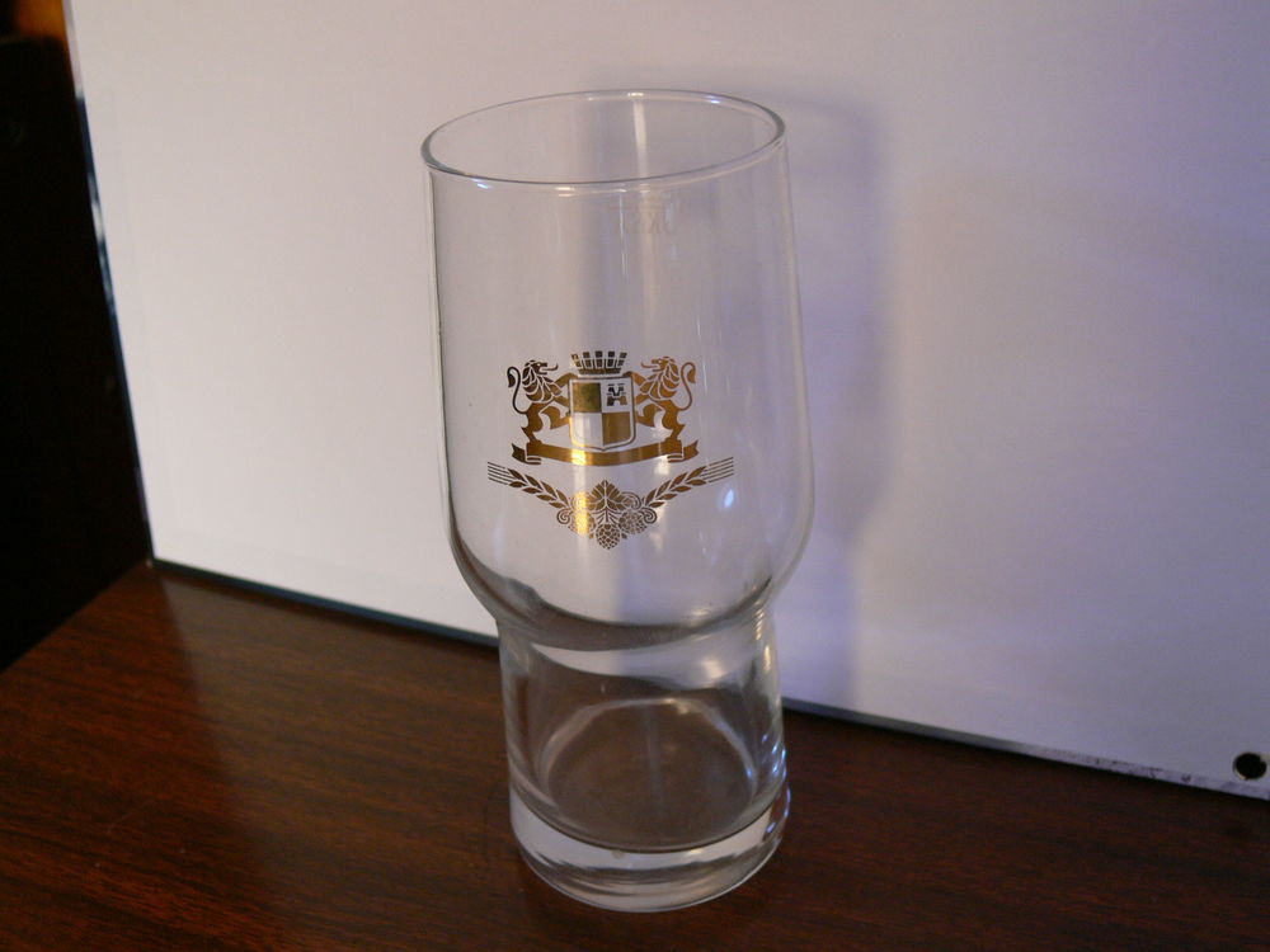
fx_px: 1394
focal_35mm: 38
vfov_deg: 37.7
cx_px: 635
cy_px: 476
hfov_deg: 49.0
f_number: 2.8
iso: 200
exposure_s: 1/30
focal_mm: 8.1
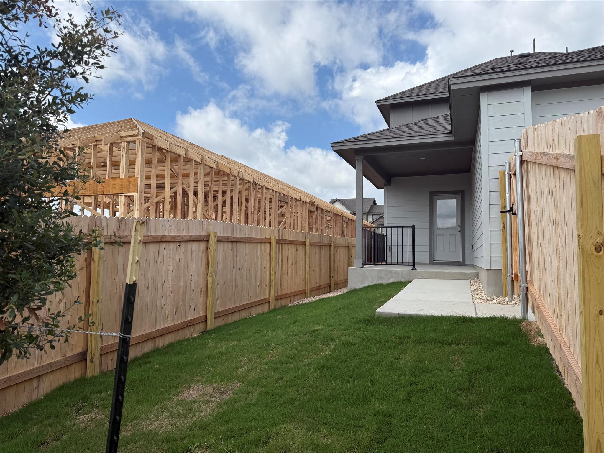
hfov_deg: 71.6
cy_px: 226
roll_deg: -0.9
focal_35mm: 24
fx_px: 419
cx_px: 302
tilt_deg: +3.8
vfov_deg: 56.8
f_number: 1.78
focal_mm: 6.76
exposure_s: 1/4673
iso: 80
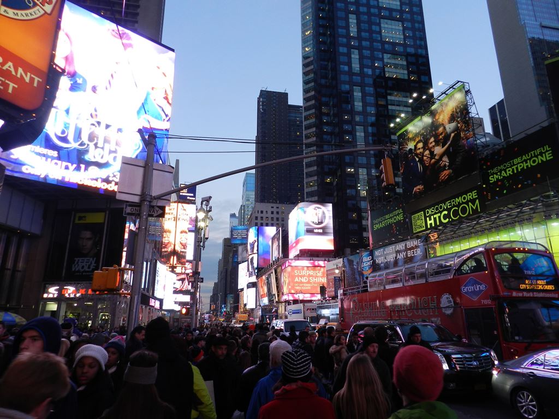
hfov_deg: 73.9
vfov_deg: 58.9
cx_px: 280
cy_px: 210
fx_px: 371
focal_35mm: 23
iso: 160
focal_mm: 4
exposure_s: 1/60
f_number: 3.4
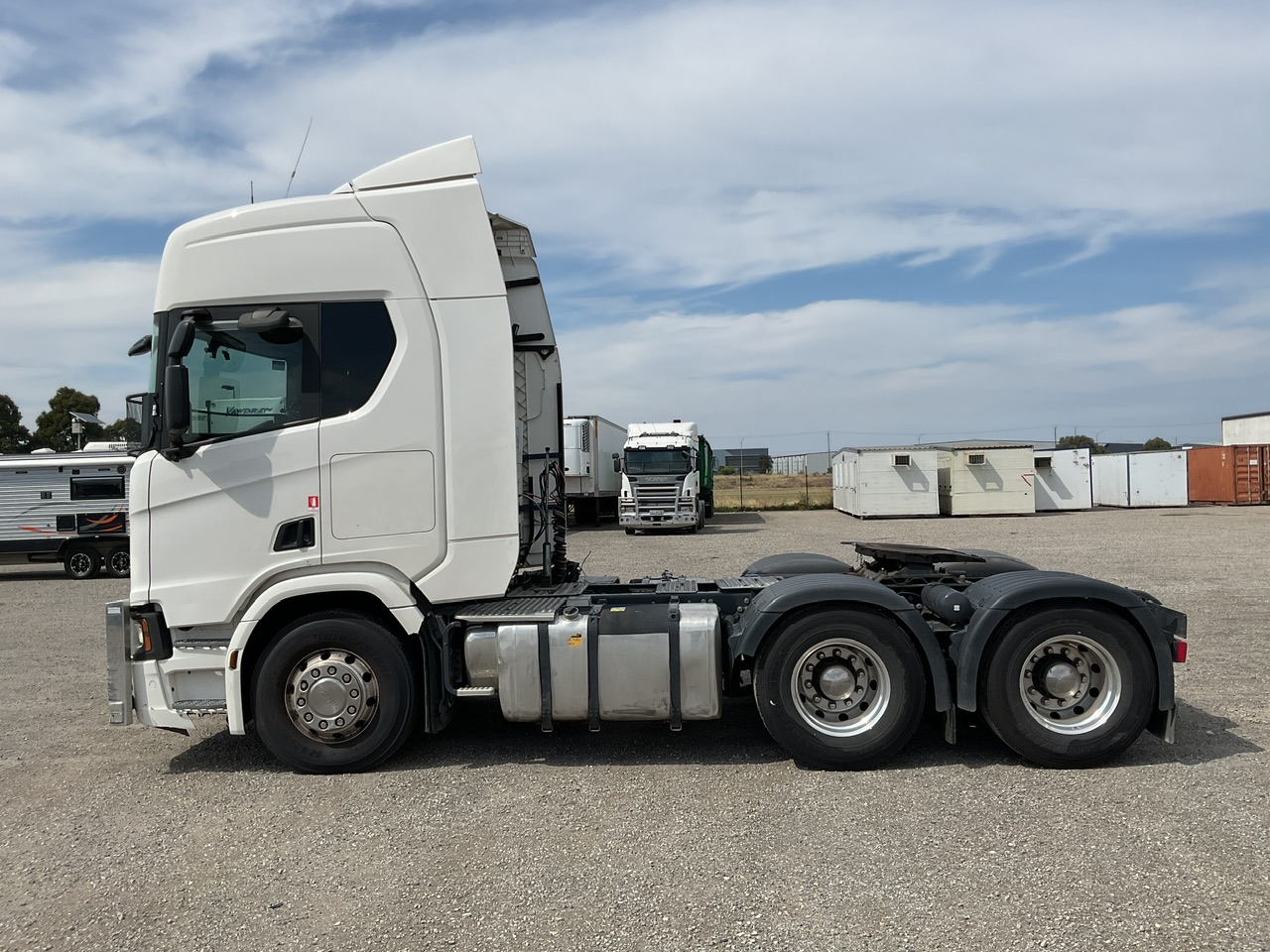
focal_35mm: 29
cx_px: 635
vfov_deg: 48.2
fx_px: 1064
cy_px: 476
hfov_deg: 61.7
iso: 16
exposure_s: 1/3534
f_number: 1.8
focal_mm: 3
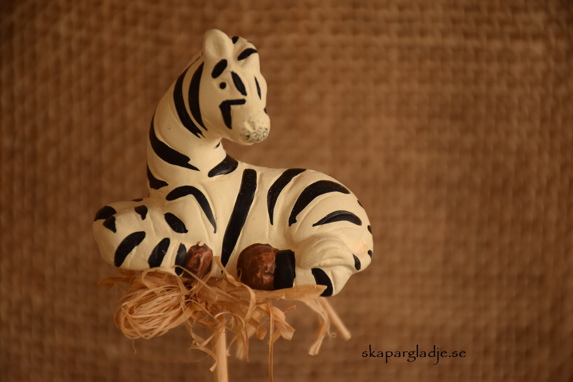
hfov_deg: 9.8
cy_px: 191
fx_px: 3342
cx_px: 286
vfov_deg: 6.5
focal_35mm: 210
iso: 320
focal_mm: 140
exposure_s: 1/25
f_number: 5.6
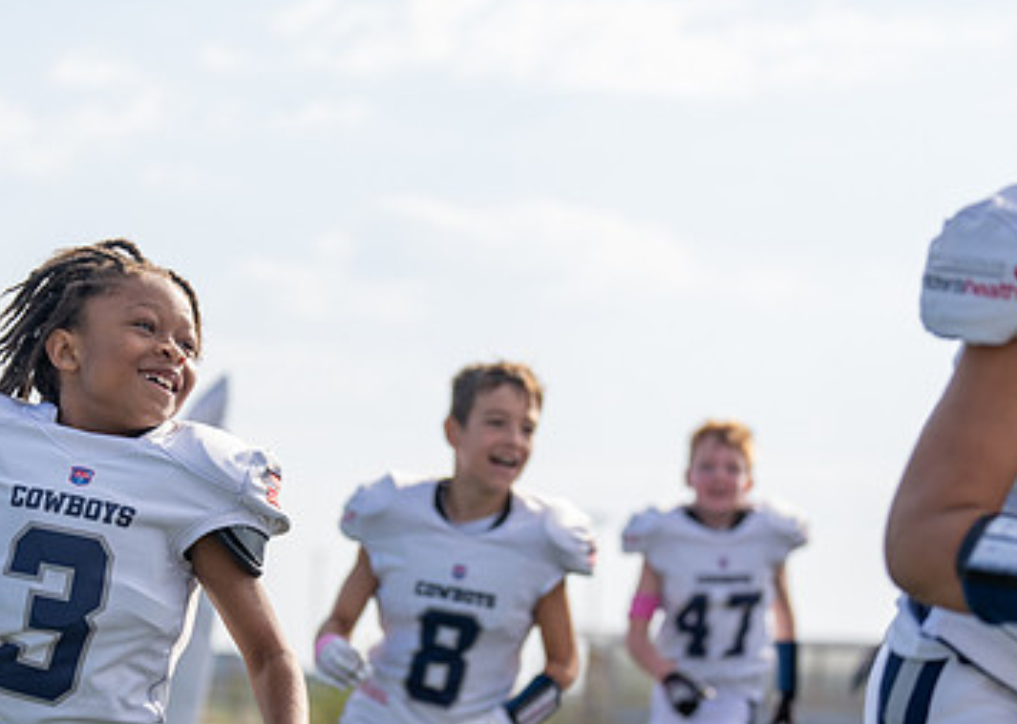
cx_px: 401
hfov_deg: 16.7
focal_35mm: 120
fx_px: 3463
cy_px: 435
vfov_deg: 11.9
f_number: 2.8
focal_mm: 70
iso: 100
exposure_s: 1/1250
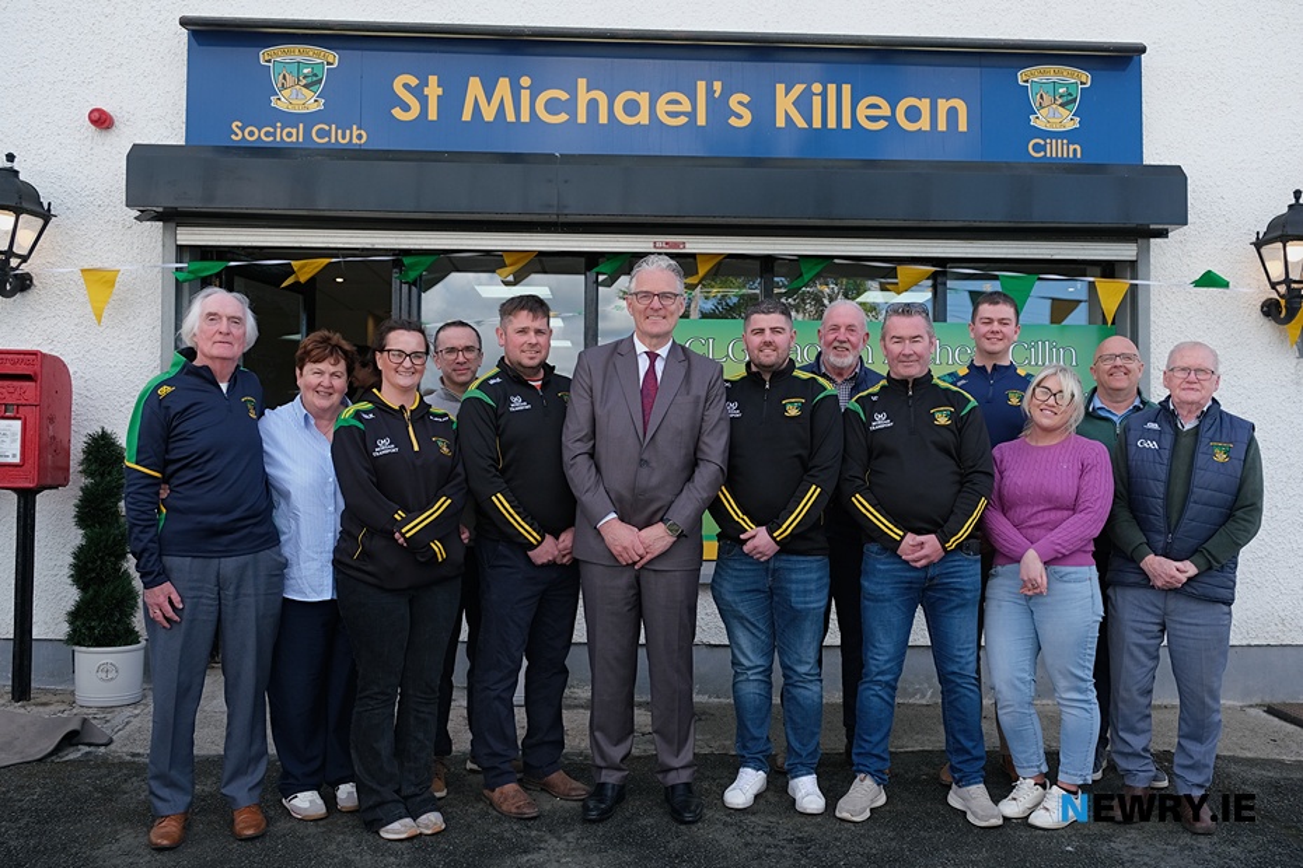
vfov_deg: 41.1
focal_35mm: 32
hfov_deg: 58.7
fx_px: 1158
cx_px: 652
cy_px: 434
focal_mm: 21.4
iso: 400
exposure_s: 1/500
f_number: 5
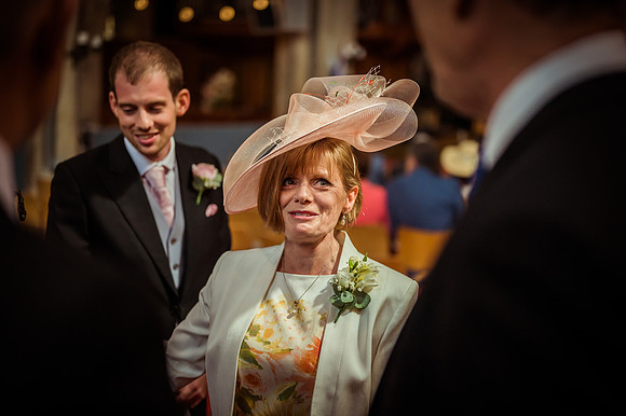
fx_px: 869
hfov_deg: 39.6
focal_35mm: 50
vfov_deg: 27.0
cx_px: 313
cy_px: 208
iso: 1400
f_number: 1.8
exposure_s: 1/2500
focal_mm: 50
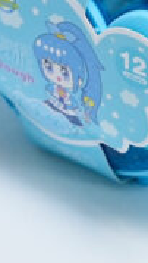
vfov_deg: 5.6
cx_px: 125
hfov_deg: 3.2
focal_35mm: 385
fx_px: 2680
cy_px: -45
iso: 3200
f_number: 5
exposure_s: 1/640
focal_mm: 63
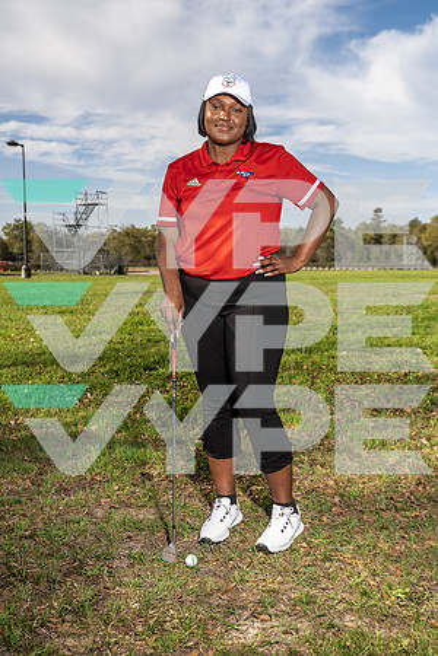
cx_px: 219
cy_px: 328
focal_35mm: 39
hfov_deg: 34.2
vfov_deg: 49.6
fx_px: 712
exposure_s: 1/250
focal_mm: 39
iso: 100
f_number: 5.6
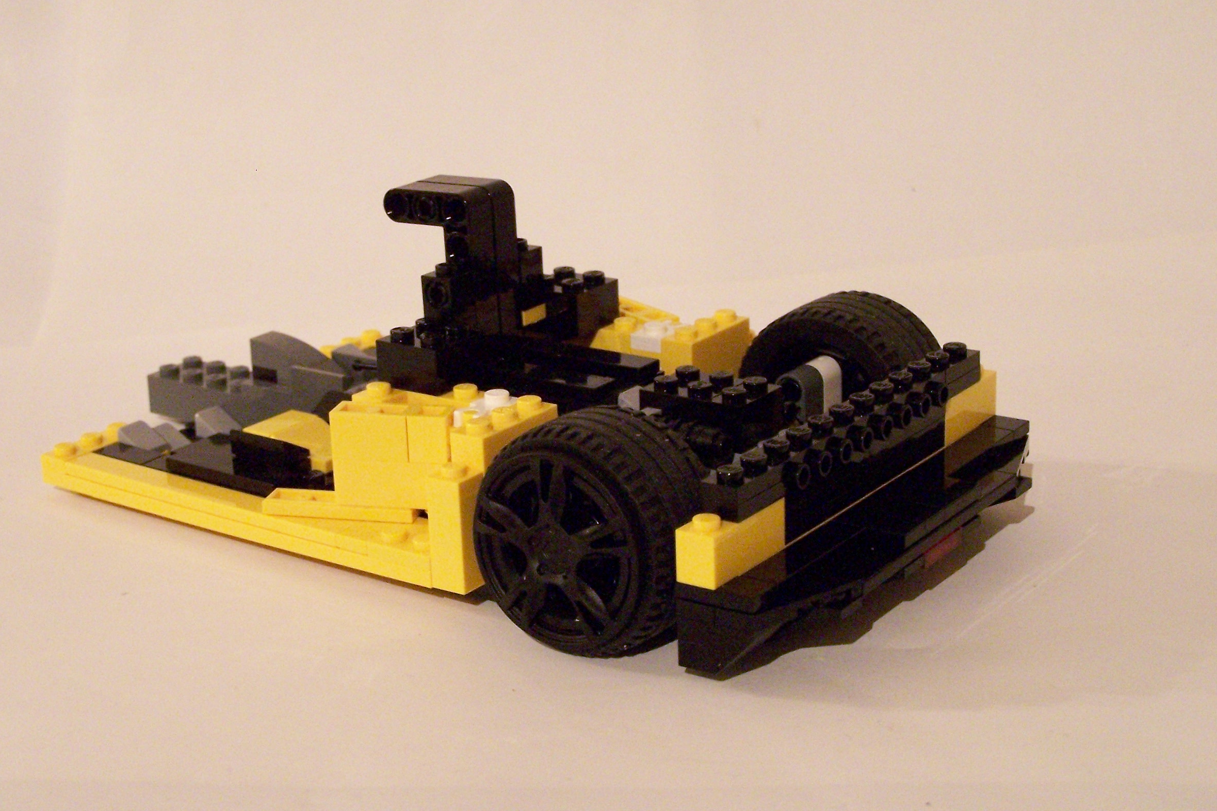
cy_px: 347
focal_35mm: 67
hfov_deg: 30.1
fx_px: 2265
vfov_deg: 20.3
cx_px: 561
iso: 400
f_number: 3.1
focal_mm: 9.8
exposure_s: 1/8
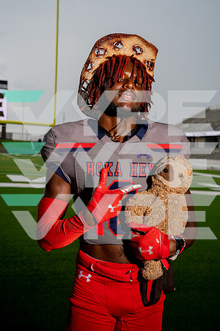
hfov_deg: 26.0
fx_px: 477
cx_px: 110
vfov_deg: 38.2
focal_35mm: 52
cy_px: 166
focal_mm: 52
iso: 1000
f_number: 6.3
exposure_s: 1/1600
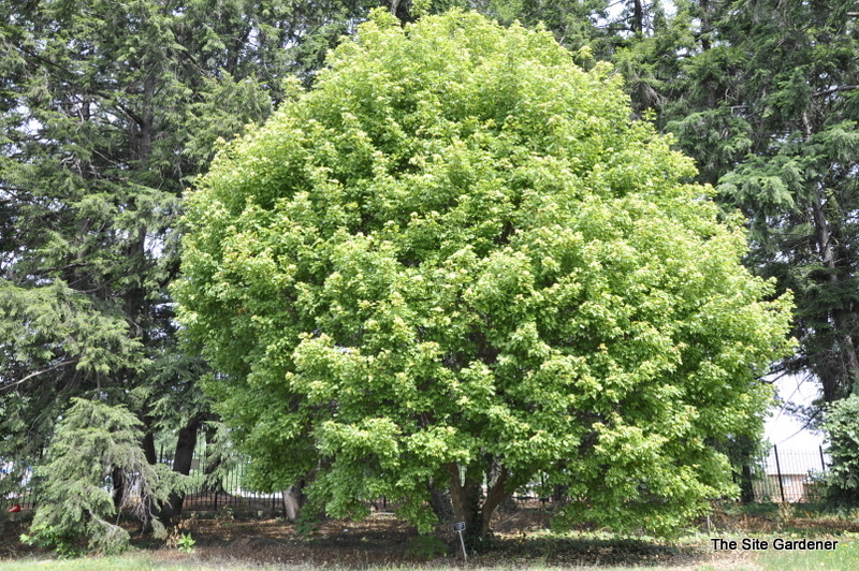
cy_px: 286
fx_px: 787
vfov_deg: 39.9
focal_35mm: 33
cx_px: 430
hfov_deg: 57.3
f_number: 9
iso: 200
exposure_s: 1/80
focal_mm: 22
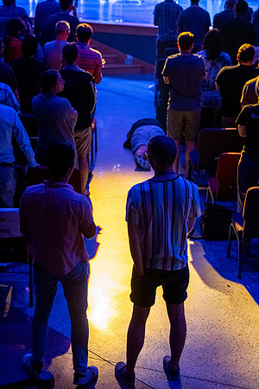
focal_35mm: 75
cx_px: 130
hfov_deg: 18.2
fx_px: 809
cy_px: 194
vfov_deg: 27.0
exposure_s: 1/125
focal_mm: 50
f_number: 2.8
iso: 1600
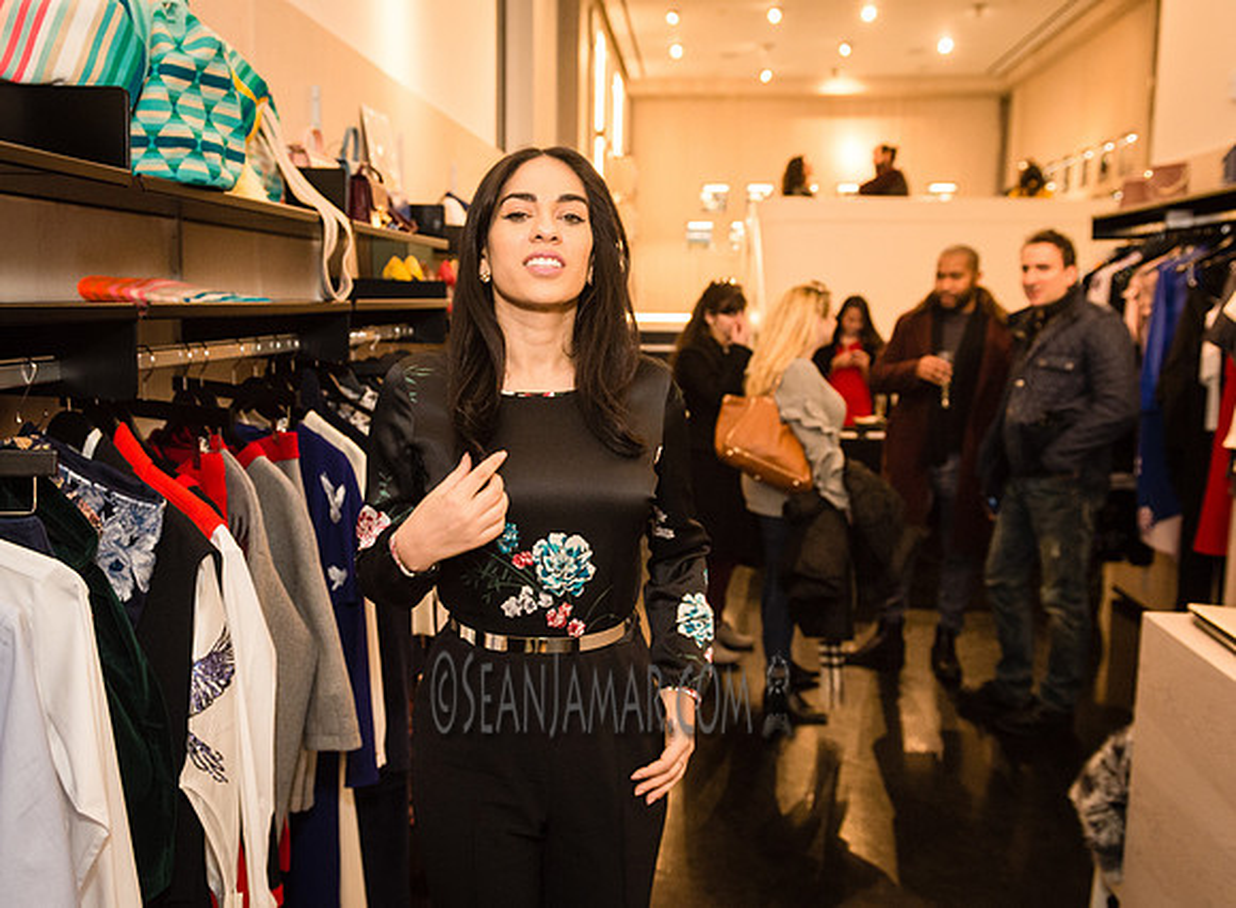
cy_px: 457
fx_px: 1191
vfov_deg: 41.7
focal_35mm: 34
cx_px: 569
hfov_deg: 54.8
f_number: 4
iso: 3200
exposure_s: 1/400
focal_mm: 27
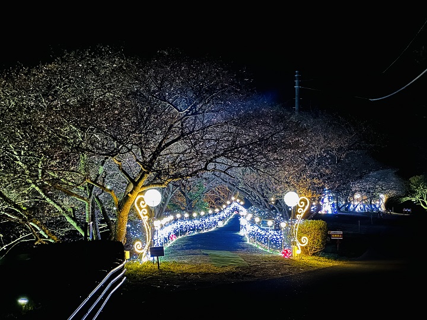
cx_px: 214
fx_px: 950
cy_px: 160
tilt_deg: +1.7
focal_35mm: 77
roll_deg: -0.6
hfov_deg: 25.3
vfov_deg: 19.1
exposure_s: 1/8
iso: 1000
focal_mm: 9
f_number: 2.8
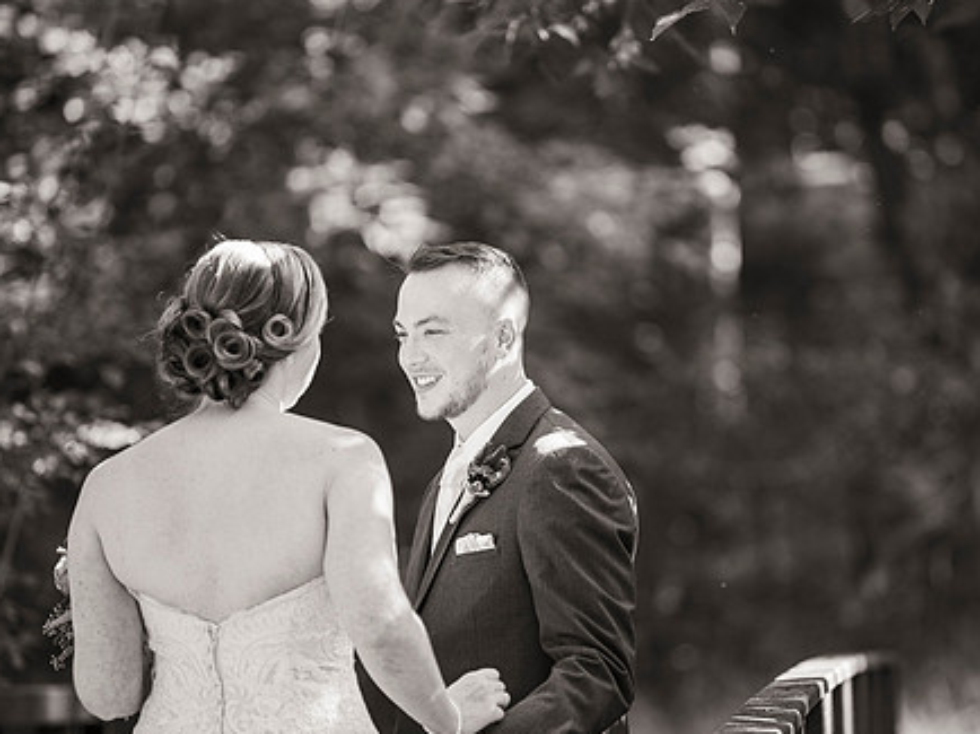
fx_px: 7272
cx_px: 553
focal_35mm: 257
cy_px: 391
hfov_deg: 7.7
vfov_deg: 5.8
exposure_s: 1/320
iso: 400
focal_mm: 200
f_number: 2.8
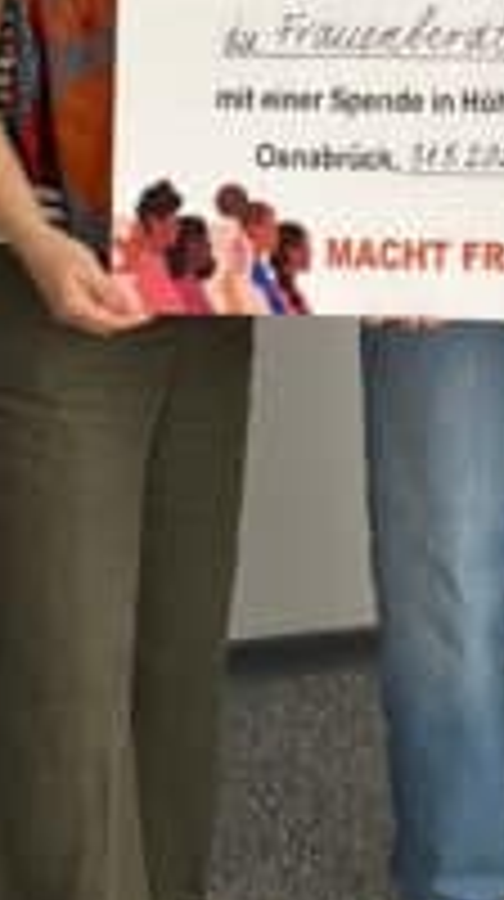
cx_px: 284
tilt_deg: -4.5
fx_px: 2598
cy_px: -117
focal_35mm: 109
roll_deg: +0.8
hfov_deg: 11.1
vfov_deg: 18.8
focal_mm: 4.25
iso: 80
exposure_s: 1/122
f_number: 1.8
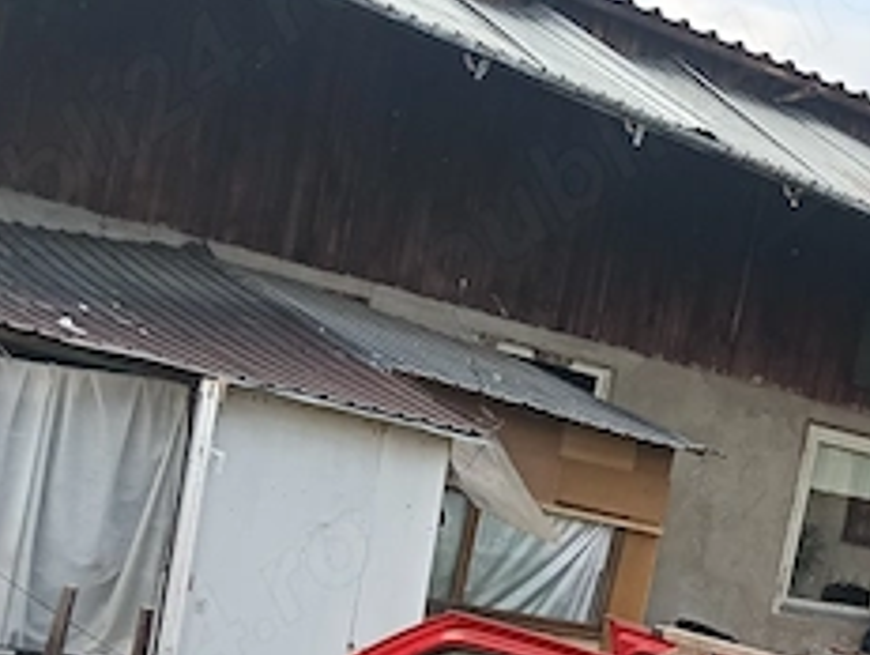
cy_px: 742
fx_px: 1762
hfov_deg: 26.0
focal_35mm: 70
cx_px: 919
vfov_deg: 20.0
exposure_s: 1/100
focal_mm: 3.98
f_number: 1.8
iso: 64
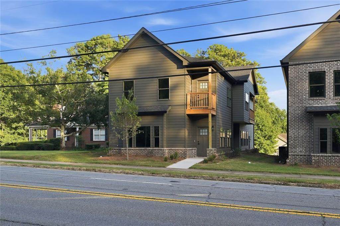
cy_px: 113
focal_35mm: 36
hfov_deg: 53.1
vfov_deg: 36.8
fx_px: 340
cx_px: 170
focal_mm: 24
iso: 100
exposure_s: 1/160
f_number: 5.6
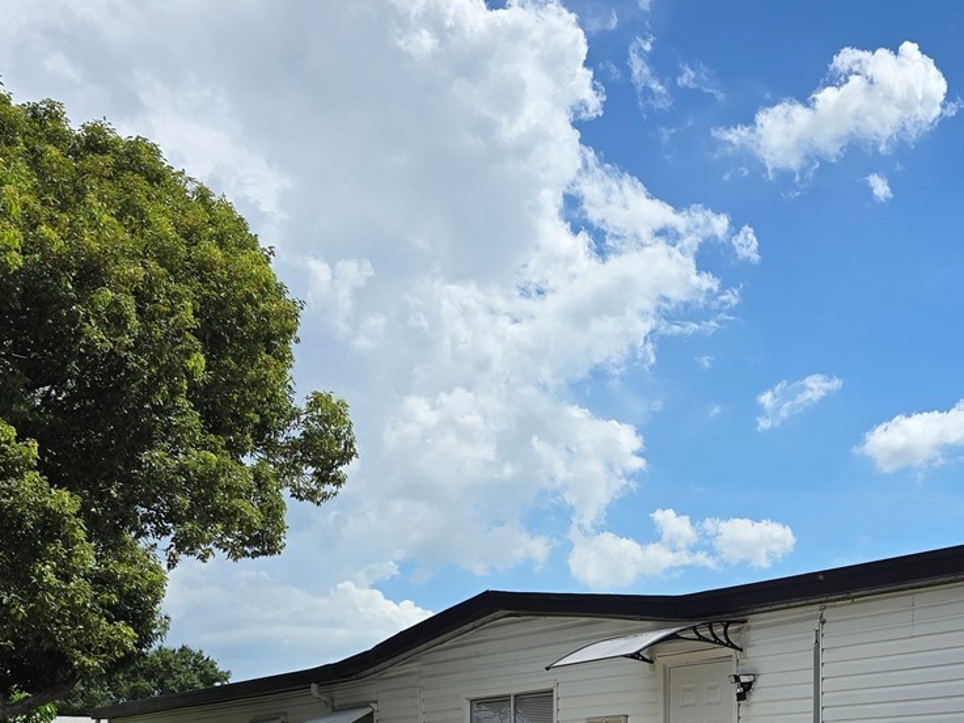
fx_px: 1392
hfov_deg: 35.6
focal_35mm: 50
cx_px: 889
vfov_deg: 27.1
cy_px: 758
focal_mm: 6.3
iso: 12
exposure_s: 1/1286
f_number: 1.7
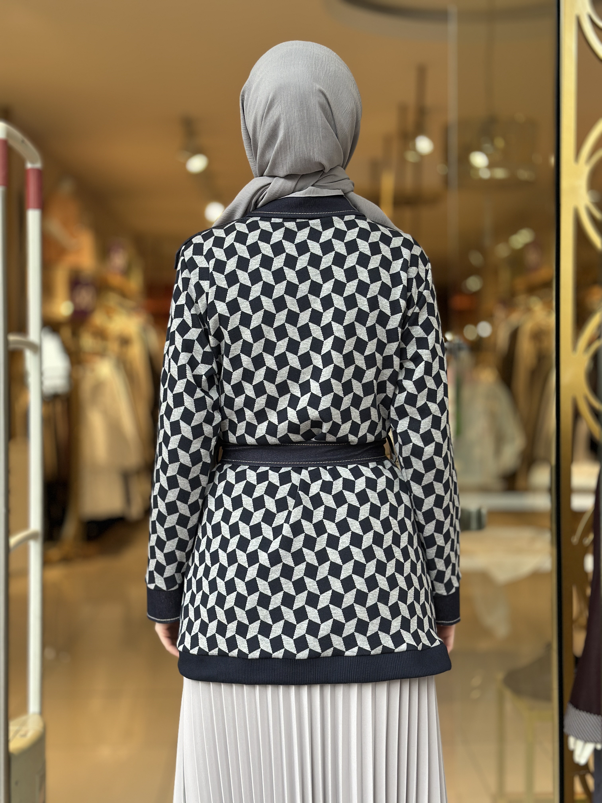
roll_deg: -1.3
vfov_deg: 39.7
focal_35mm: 48
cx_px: 301
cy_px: 402
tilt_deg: -1.3
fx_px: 1113
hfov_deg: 30.3
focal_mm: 6.86
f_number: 1.78
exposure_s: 1/143
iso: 100
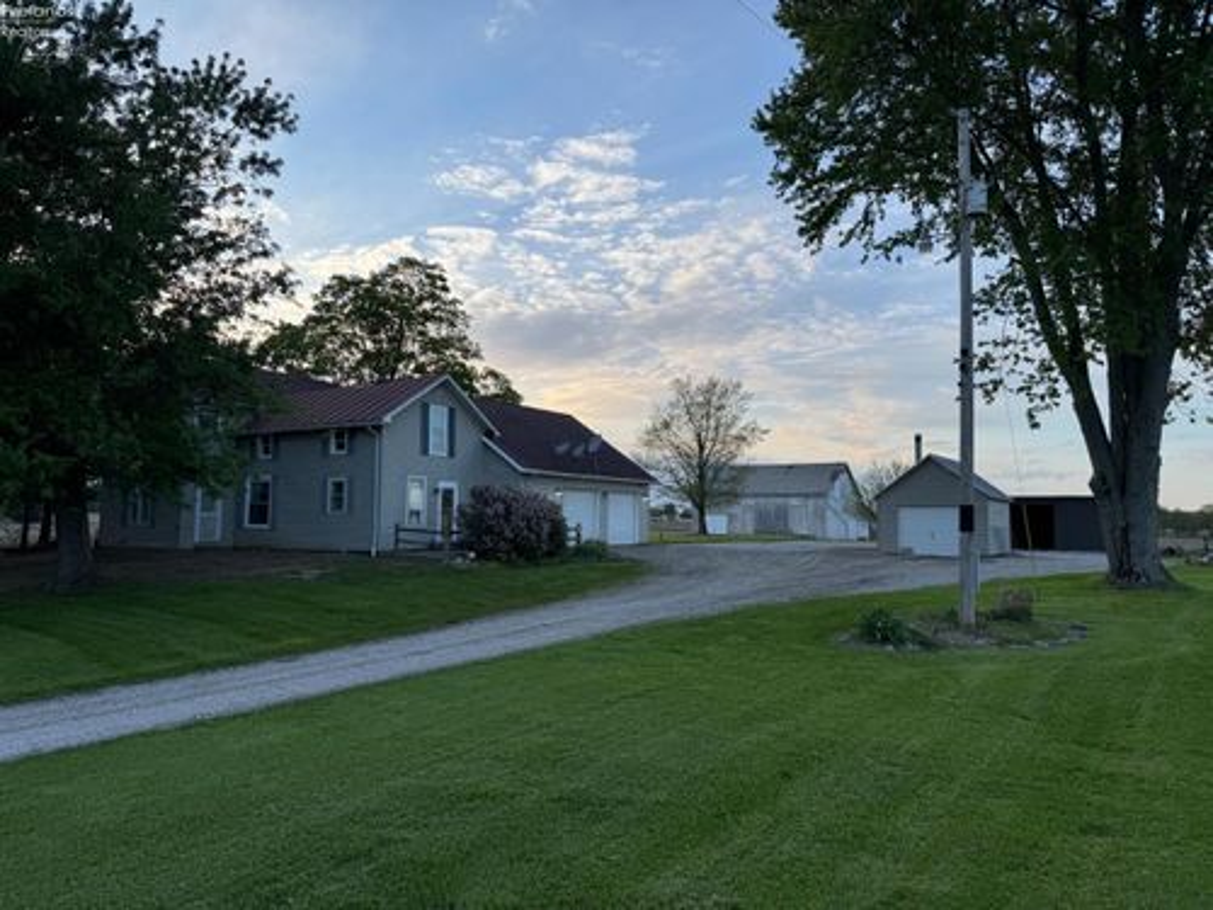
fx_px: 841
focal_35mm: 24
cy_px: 455
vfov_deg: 56.8
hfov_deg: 71.6
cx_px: 606
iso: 80
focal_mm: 6.76
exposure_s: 1/2174
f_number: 1.78
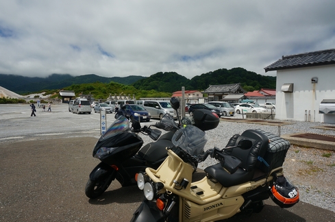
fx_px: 223
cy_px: 111
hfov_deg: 73.8
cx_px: 168
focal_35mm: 24
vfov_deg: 52.9
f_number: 13
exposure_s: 1/100
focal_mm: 16
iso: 100
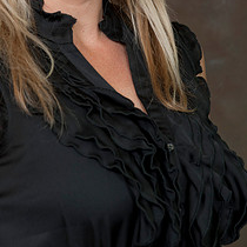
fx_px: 2640
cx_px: 91
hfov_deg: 5.4
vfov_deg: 5.3
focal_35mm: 327
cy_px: 5
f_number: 5.6
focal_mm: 180
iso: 320
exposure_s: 1/125
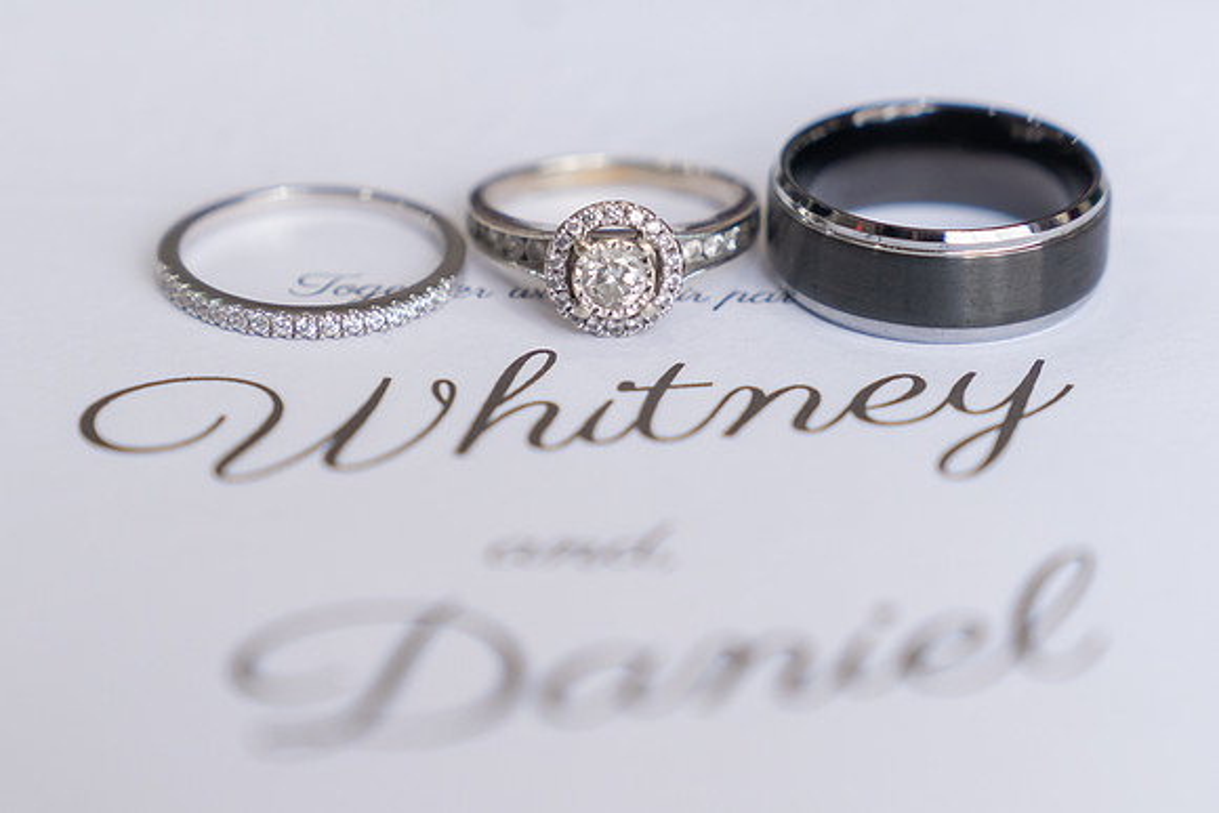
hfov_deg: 17.6
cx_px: 612
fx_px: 3944
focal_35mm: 116
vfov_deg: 11.7
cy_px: 151
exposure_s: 1/250
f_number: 4
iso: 1000
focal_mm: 70
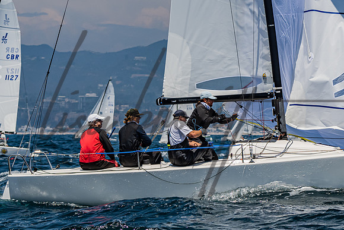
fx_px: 2707
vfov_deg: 4.9
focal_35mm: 283
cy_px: 141
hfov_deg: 7.3
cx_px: 267
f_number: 6.3
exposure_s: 1/2000
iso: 400
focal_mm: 140
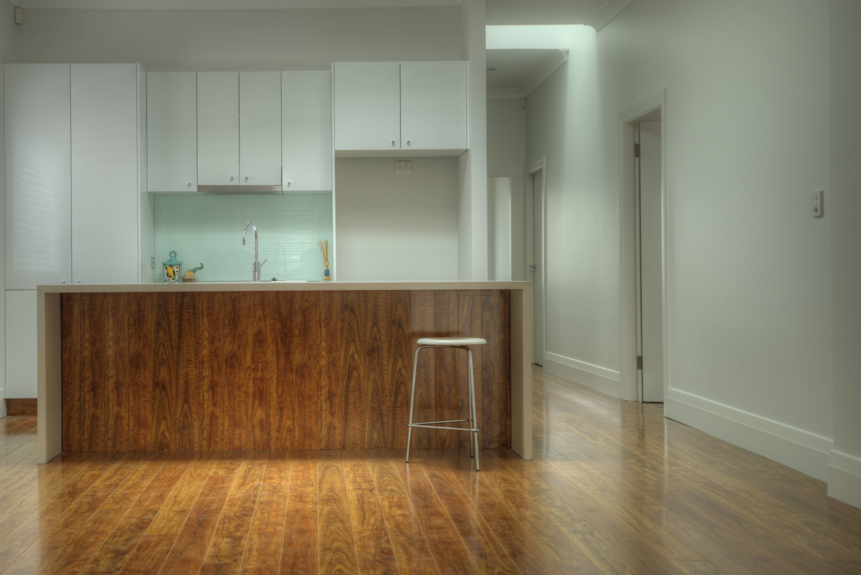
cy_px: 276
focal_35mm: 45
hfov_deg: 43.2
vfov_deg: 29.9
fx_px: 1076
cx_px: 319
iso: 160
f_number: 4
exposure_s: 1/50
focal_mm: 35
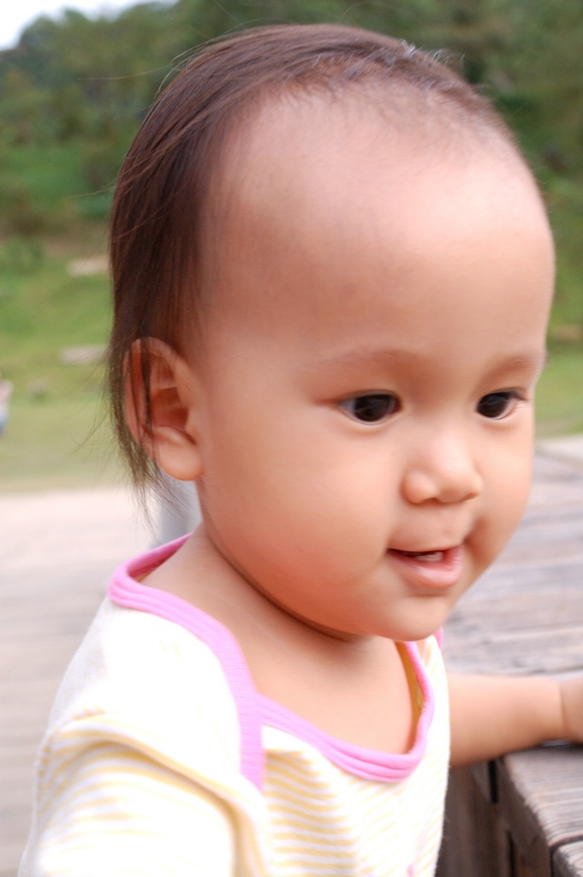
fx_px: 1277
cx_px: 292
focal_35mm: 52
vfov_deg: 37.9
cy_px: 438
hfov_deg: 25.7
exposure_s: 1/125
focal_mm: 35
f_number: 6.3
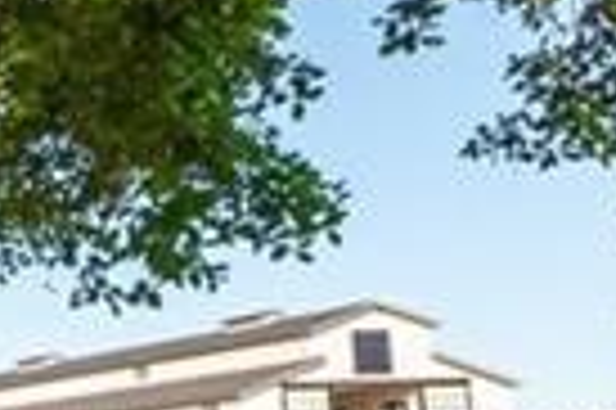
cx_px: -1061
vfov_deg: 12.8
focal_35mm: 105
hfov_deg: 12.5
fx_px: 1795
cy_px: 462
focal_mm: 14
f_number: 11
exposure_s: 1/500
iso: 800
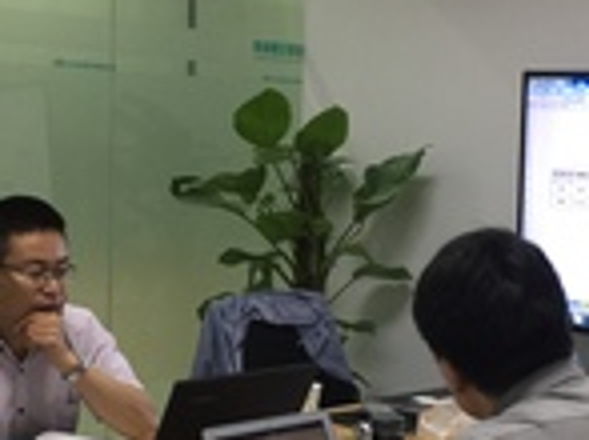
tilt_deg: -7.8
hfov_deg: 24.7
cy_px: 352
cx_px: 284
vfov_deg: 18.5
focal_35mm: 79
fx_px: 1343
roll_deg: -3.0
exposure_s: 1/17
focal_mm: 4.15
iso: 64
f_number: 2.2
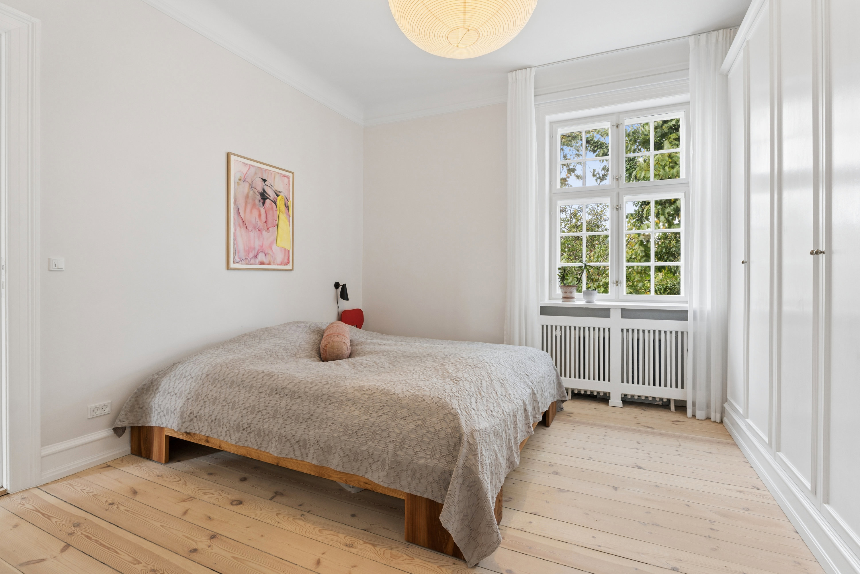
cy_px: 287
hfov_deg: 90.0
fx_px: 430
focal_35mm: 18
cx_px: 430
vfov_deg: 67.4
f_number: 8
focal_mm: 12
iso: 200
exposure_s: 1/8
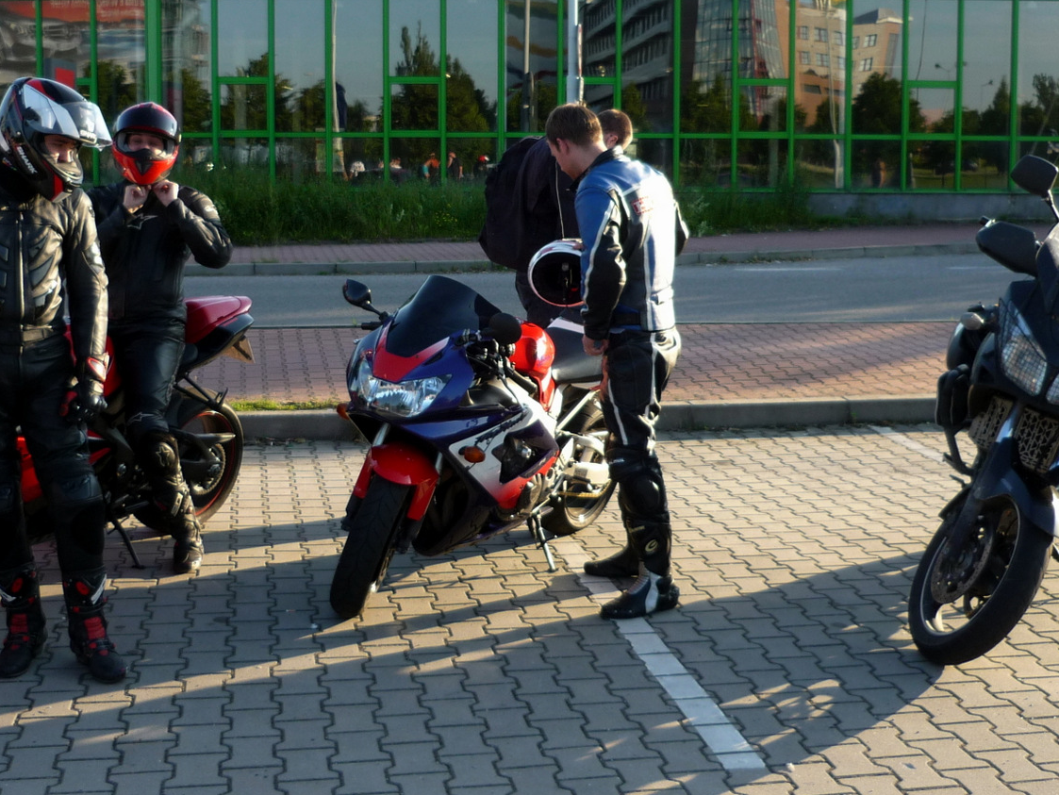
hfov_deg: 40.4
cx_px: 518
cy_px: 270
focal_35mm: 47
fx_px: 1438
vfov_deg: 30.7
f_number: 2.8
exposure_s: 1/250
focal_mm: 5.5
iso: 100
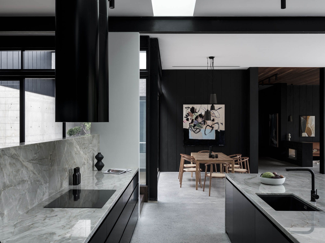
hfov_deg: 51.4
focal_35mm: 36
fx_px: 338
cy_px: 122
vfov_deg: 39.7
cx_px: 162
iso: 100
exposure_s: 2.1
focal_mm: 45
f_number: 16
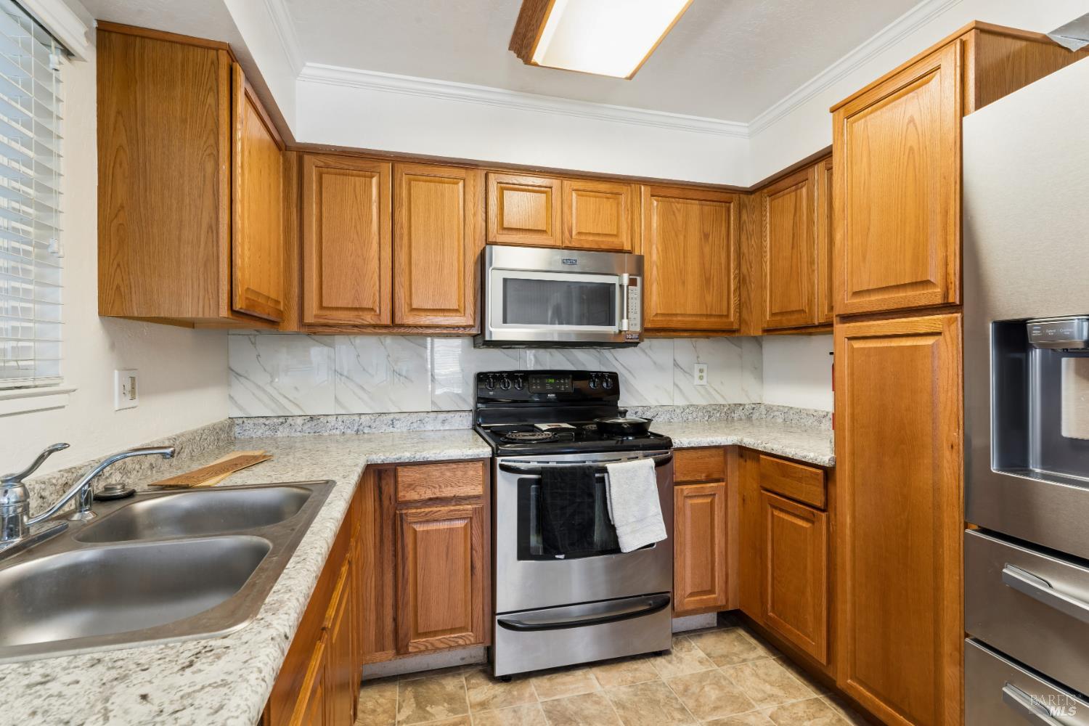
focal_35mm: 16
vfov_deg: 72.4
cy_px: 363
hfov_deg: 95.3
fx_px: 496
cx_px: 544
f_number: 13
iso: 100
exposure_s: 2.5
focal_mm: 16.4
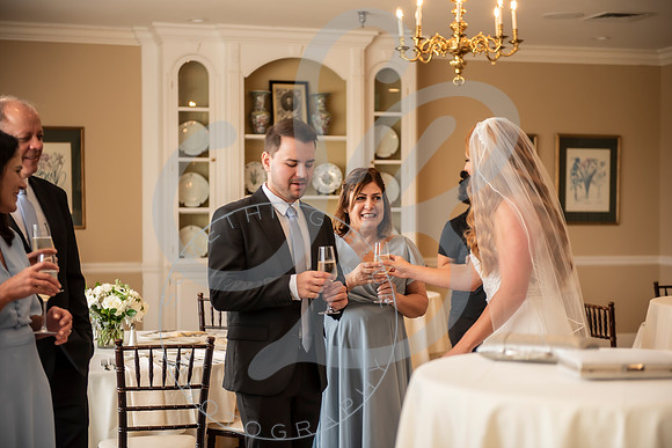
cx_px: 336
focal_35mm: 66
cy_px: 224
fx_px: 1239
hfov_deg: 30.3
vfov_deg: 20.5
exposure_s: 1/160
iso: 400
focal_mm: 66
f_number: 2.8
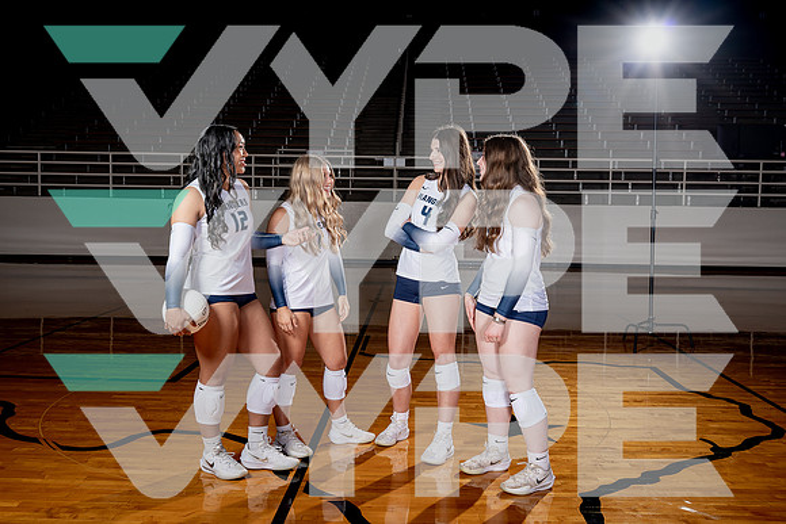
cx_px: 393
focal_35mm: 35
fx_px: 764
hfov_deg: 54.4
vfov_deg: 37.9
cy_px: 262
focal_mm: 35
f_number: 8
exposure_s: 1/250
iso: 100
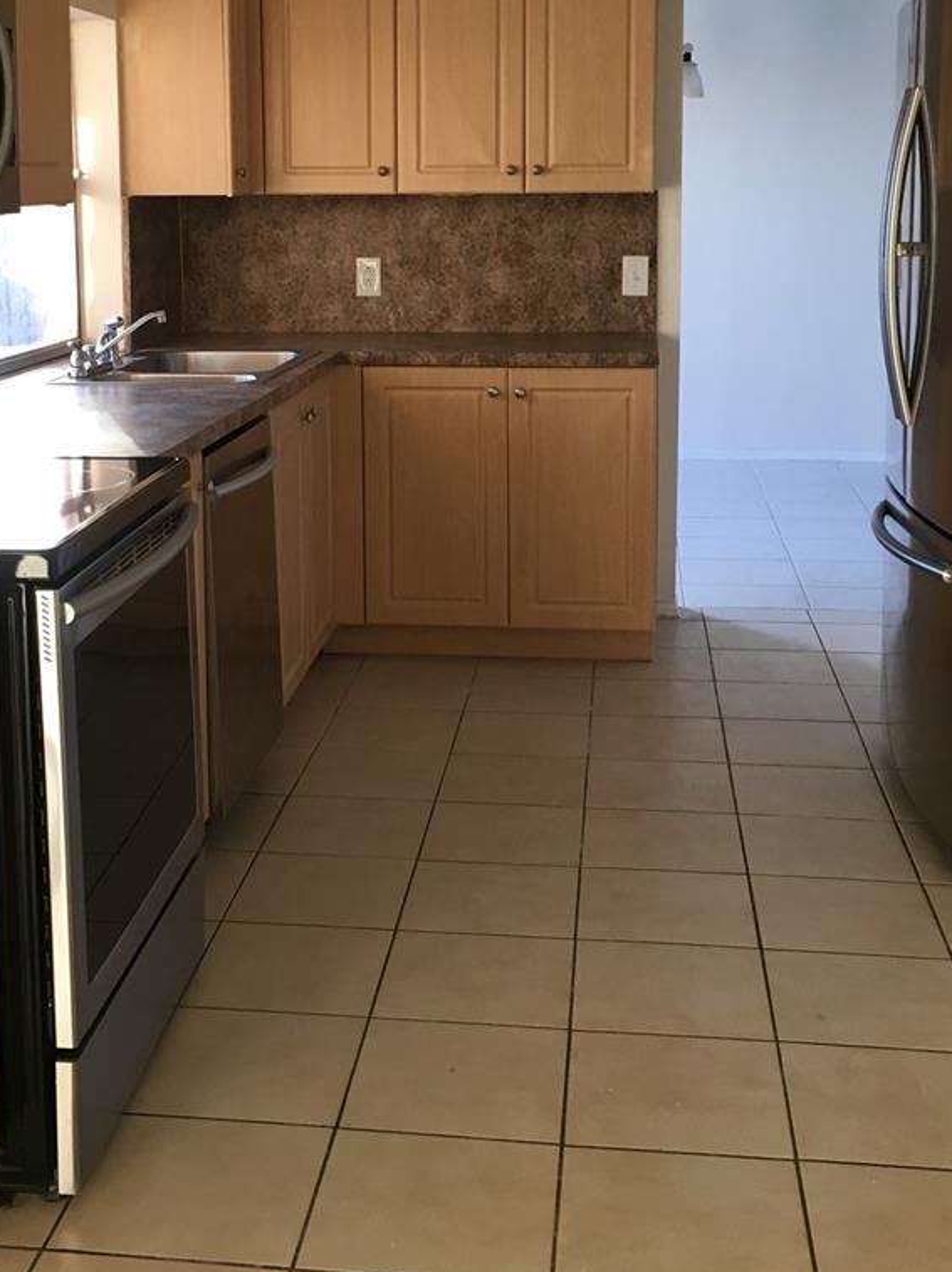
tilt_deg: -7.0
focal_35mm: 46
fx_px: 1688
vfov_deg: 40.7
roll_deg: +0.1
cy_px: 417
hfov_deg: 31.4
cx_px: 395
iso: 40
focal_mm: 4.15
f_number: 2.2
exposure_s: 1/30
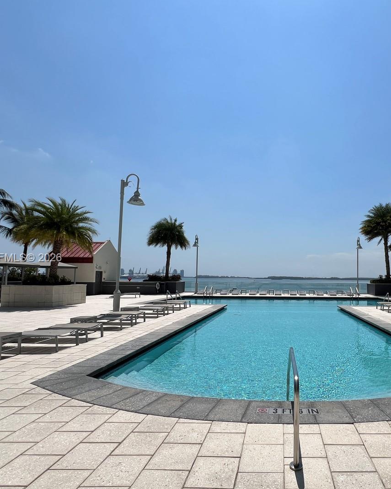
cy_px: 258
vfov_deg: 83.2
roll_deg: -1.1
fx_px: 275
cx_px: 285
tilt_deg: +3.2
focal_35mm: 19
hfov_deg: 67.1
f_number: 1.8
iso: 32
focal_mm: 1.57
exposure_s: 1/4587
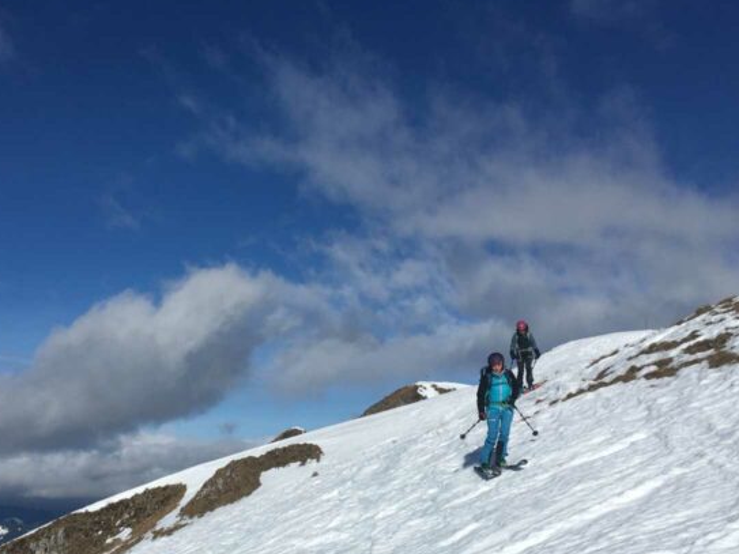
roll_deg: -2.1
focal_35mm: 41
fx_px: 875
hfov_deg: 45.5
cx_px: 284
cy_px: 380
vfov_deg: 34.7
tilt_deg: +6.4
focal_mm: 4.15
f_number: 2.2
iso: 25
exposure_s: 1/6410
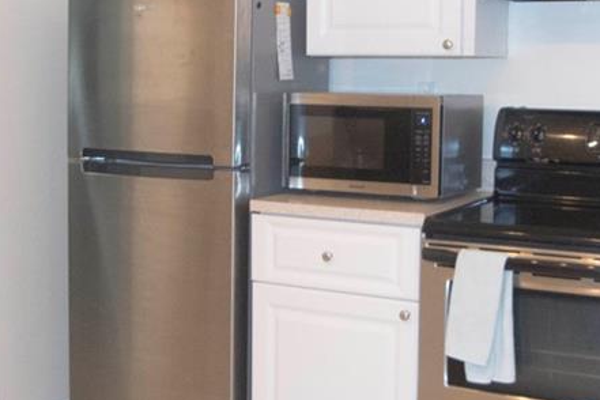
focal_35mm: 60
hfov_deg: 33.5
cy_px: 176
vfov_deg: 22.7
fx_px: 997
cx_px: 335
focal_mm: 11
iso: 800
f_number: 5
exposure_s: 1/100
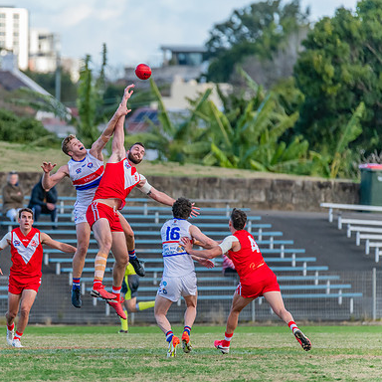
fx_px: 7916
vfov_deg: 2.8
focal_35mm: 634
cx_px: 101
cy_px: 197
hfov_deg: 2.8
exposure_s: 1/1600
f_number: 6.3
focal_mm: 460
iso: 1600
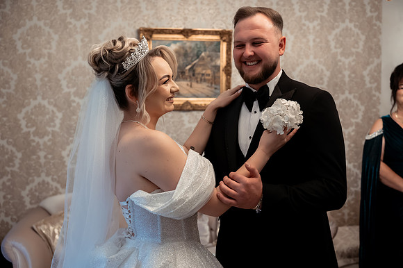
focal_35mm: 34
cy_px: 134
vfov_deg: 38.8
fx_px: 380
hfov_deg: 55.8
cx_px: 202
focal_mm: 34
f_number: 3.2
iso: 3200
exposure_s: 1/200
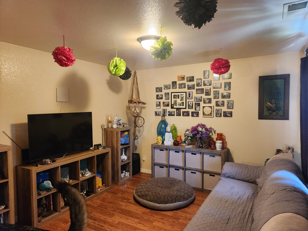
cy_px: 116
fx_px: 205
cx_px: 154
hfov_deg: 73.9
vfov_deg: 58.9
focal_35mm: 23
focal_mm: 5.4
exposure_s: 1/120
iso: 800
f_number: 1.8
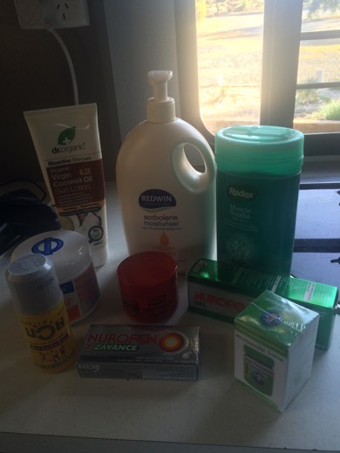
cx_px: 170
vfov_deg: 61.7
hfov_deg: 48.2
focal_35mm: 29
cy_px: 226
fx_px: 380
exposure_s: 1/40
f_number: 2.2
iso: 40
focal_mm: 4.15
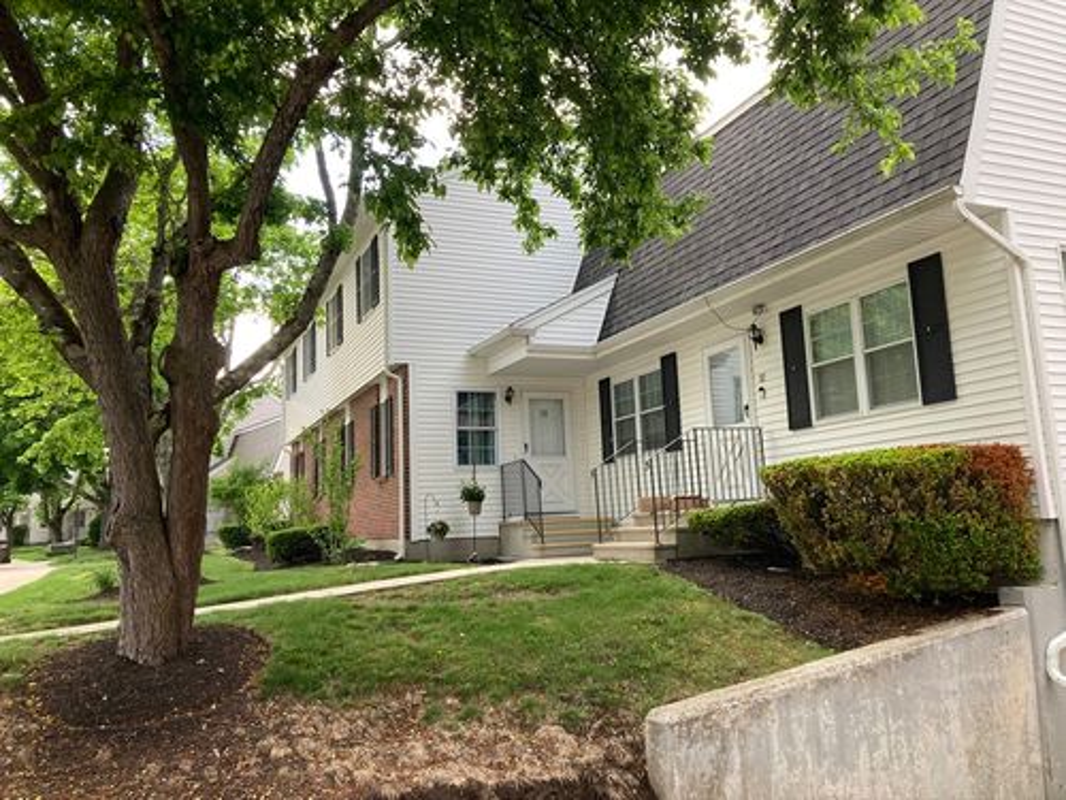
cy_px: 400
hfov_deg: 63.4
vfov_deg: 49.7
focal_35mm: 28
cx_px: 533
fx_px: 862
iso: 40
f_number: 1.8
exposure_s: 1/121
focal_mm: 3.99
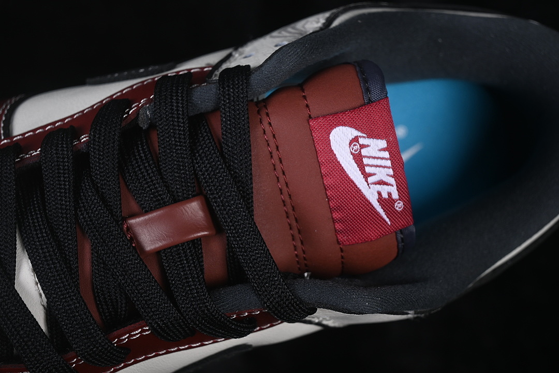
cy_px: 186
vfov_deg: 18.2
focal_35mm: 75
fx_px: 1164
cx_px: 280
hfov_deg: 27.0
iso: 160
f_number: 7.1
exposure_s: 1/80
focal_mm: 50
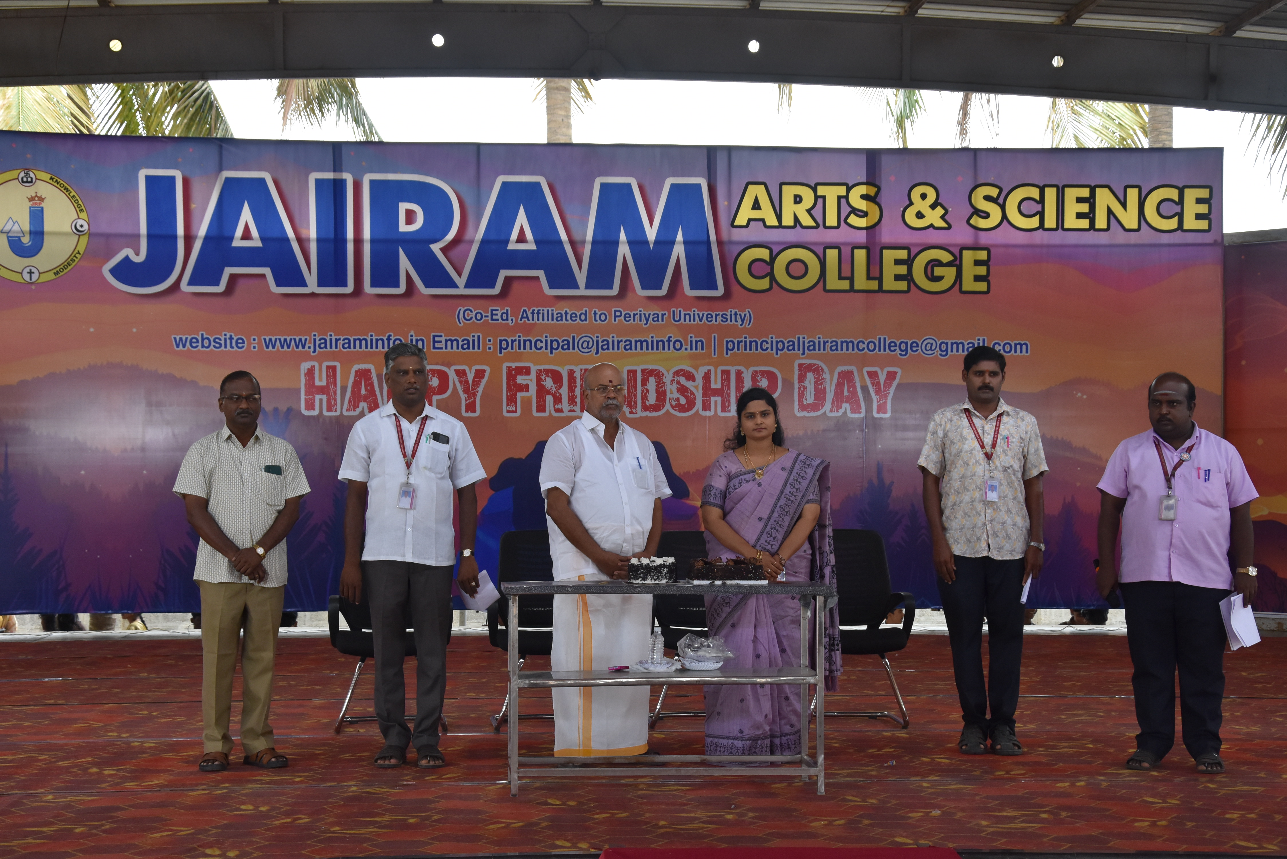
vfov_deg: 21.6
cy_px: 430
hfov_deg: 31.9
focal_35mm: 63
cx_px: 644
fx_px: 2253
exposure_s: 1/250
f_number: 8
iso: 800
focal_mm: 42
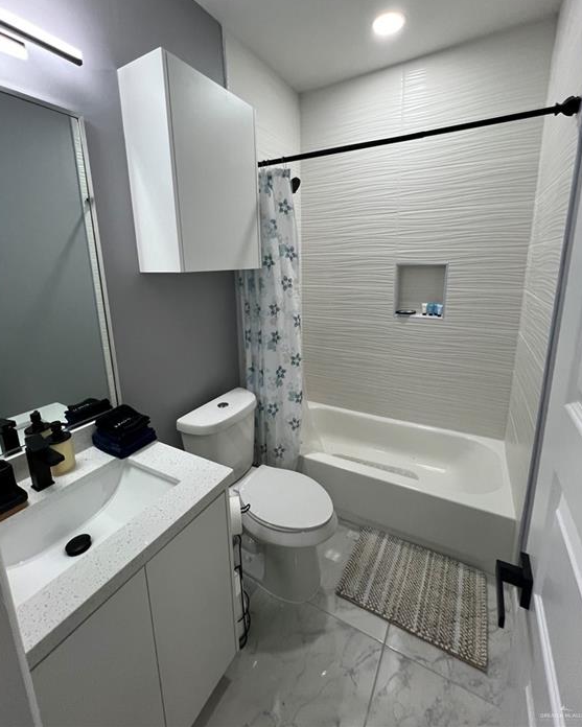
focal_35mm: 14
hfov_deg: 88.0
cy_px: 327
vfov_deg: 100.4
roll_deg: +1.0
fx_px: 301
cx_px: 293
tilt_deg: -11.3
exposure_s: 1/120
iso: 200
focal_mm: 1.57
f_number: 1.8
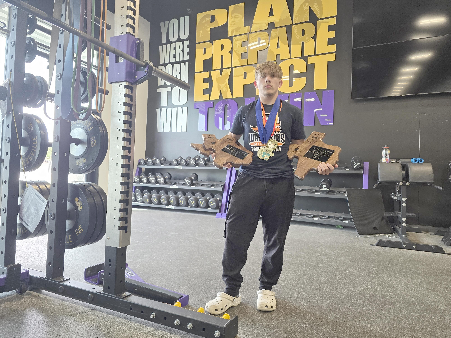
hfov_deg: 73.9
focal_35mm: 23
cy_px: 169
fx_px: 300
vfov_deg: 58.9
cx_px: 226
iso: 200
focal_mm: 6.3
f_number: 1.7
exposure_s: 1/180
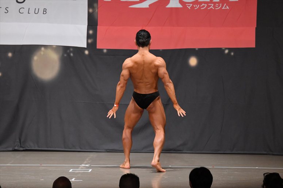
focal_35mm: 202
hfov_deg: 10.2
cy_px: 94
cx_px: 142
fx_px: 1587
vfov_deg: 6.8
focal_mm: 135
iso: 6400
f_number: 5.6
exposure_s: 1/400
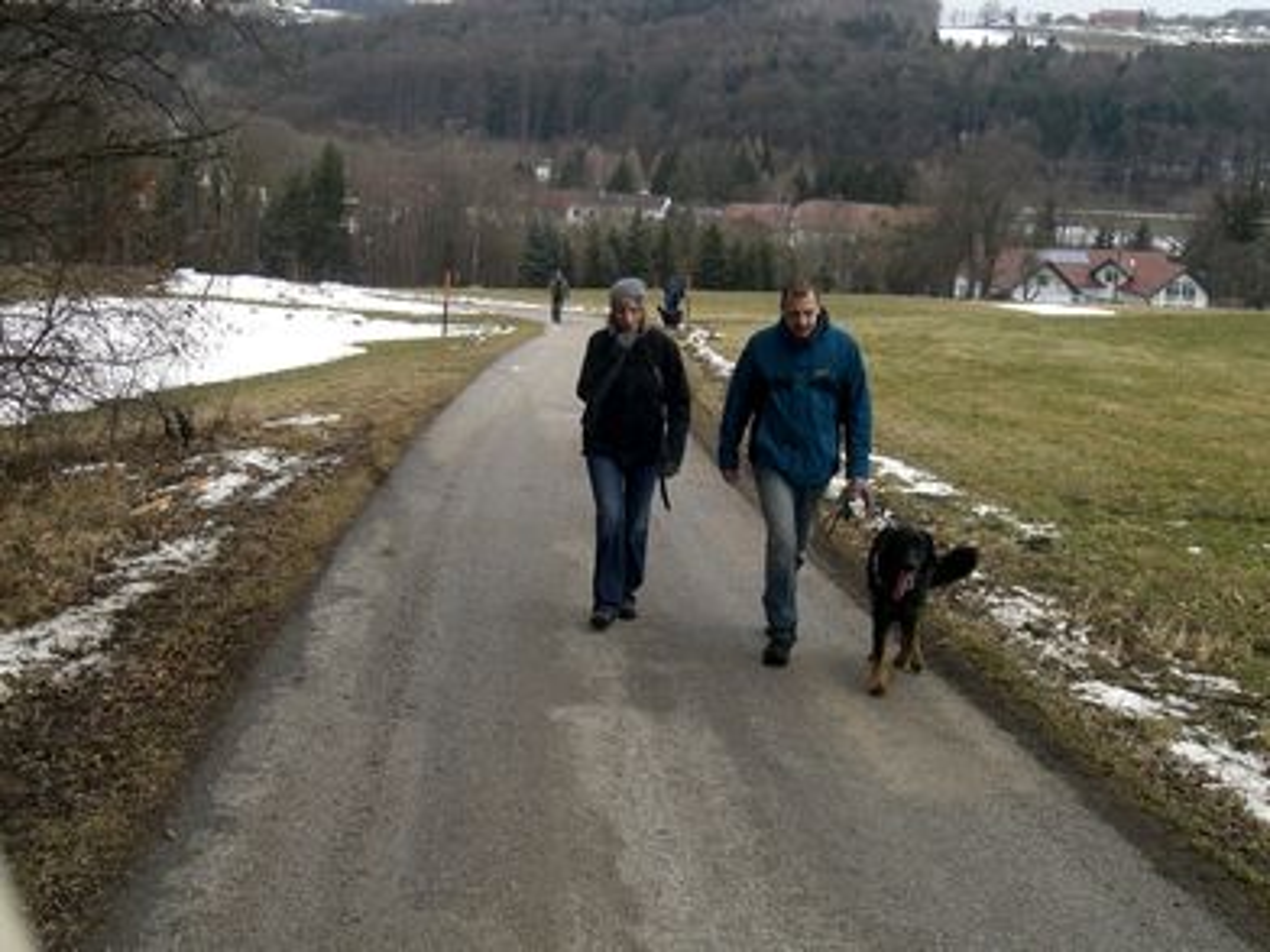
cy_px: 476
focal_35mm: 46
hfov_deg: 41.2
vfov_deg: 31.5
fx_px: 1688
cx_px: 635
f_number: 3.3
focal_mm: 7.56
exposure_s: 1/160
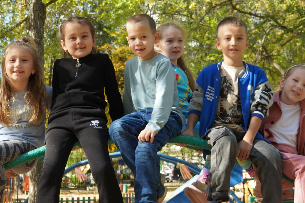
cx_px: 159
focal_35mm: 71
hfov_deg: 28.5
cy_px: 96
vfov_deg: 19.2
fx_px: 601
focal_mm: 33
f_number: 7.1
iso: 1250
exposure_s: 1/640
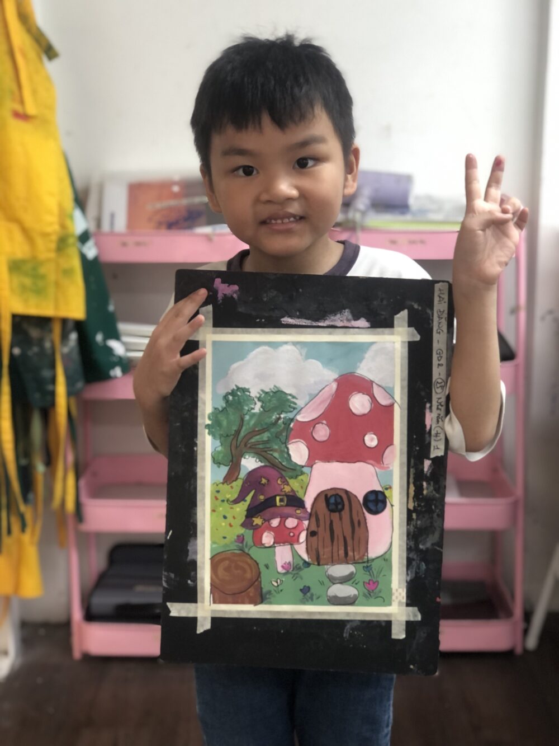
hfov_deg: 25.7
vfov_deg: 33.8
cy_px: 373
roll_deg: +0.9
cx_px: 280
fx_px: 1227
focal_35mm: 57
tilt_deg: -14.3
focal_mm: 6.6
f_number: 2.8
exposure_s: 1/33
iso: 80
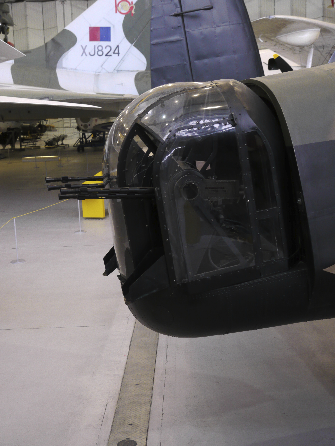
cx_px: 168
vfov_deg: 38.2
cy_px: 223
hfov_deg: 29.1
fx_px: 645
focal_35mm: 50
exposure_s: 1/15
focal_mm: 25
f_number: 4.7
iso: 800
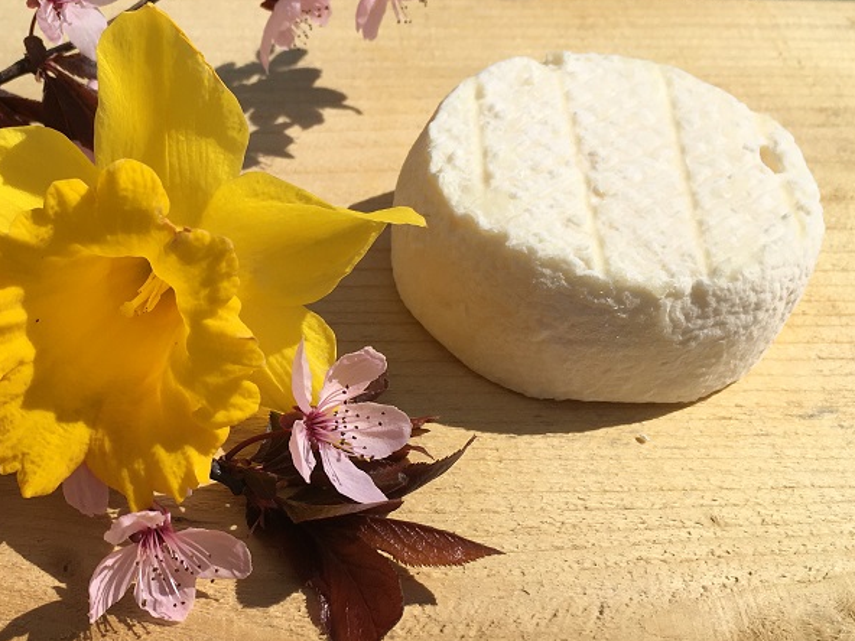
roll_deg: +5.9
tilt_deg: -43.0
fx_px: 1210
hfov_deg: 37.8
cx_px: 199
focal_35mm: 49
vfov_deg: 29.7
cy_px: 326
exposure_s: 1/4274
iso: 25
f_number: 2.2
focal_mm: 4.15
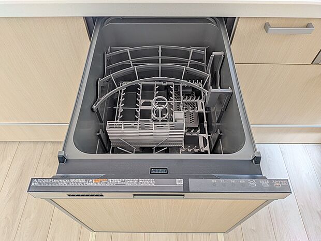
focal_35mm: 24
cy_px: 120
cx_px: 160
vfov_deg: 56.8
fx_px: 223
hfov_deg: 71.6
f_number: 1.7
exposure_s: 1/100
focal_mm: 4.53
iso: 191
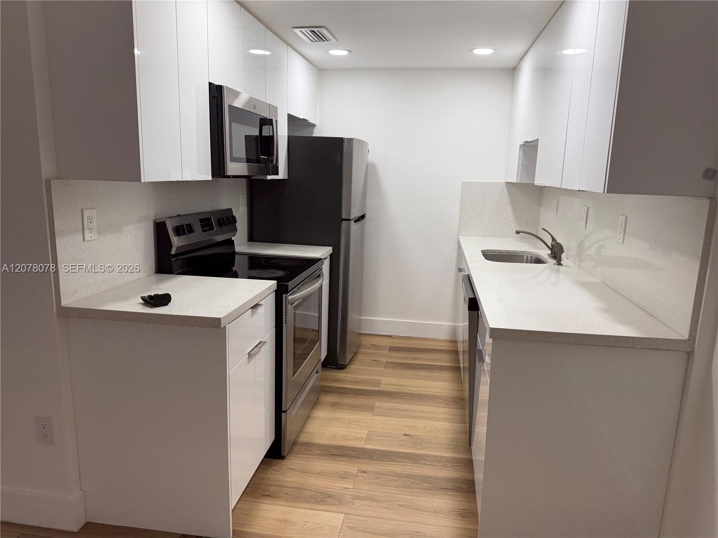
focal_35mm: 24
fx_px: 498
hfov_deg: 71.6
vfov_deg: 56.8
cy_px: 269
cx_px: 359
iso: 100
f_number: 1.78
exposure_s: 1/120
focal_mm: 6.76
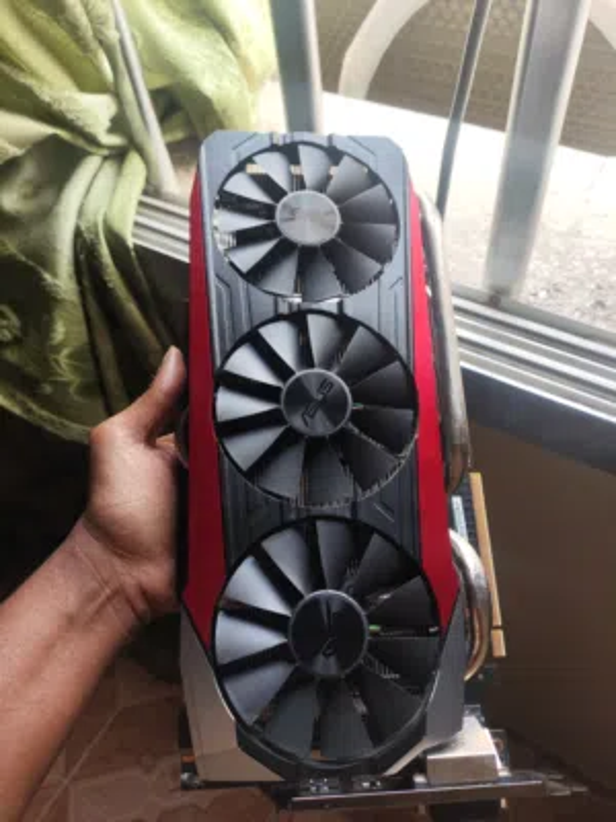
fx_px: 569
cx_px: 308
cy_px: 411
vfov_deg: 71.6
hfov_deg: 56.8
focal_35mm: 24
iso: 65
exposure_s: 1/50
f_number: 1.8
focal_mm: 4.68
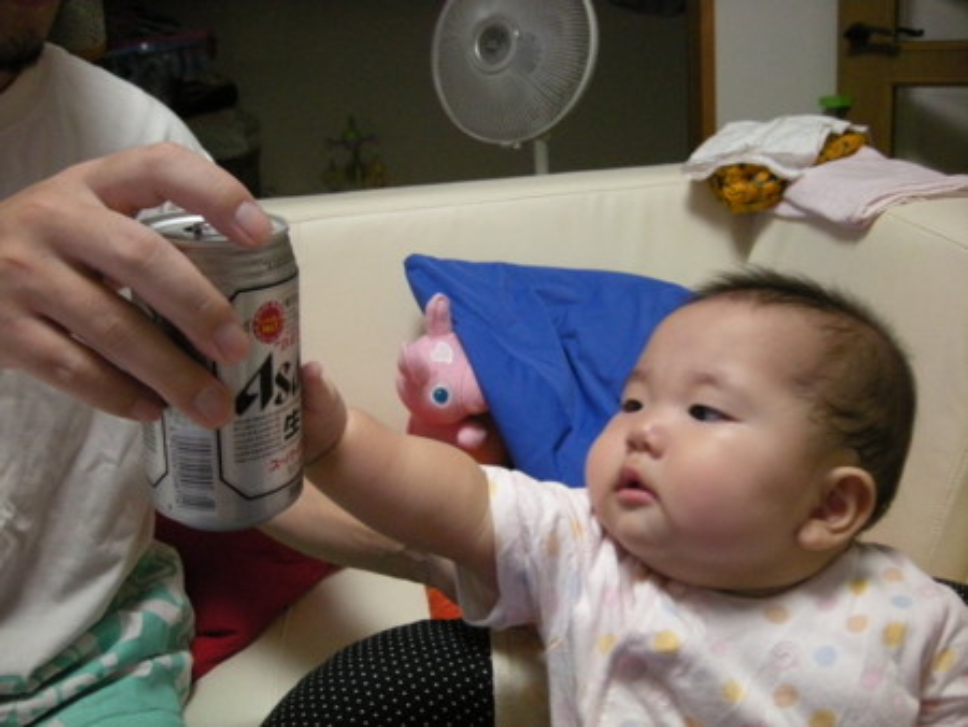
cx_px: 484
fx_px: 979
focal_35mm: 35
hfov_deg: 52.6
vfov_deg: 40.7
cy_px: 364
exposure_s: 1/14.2
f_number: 2.8
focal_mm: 5.7
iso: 400
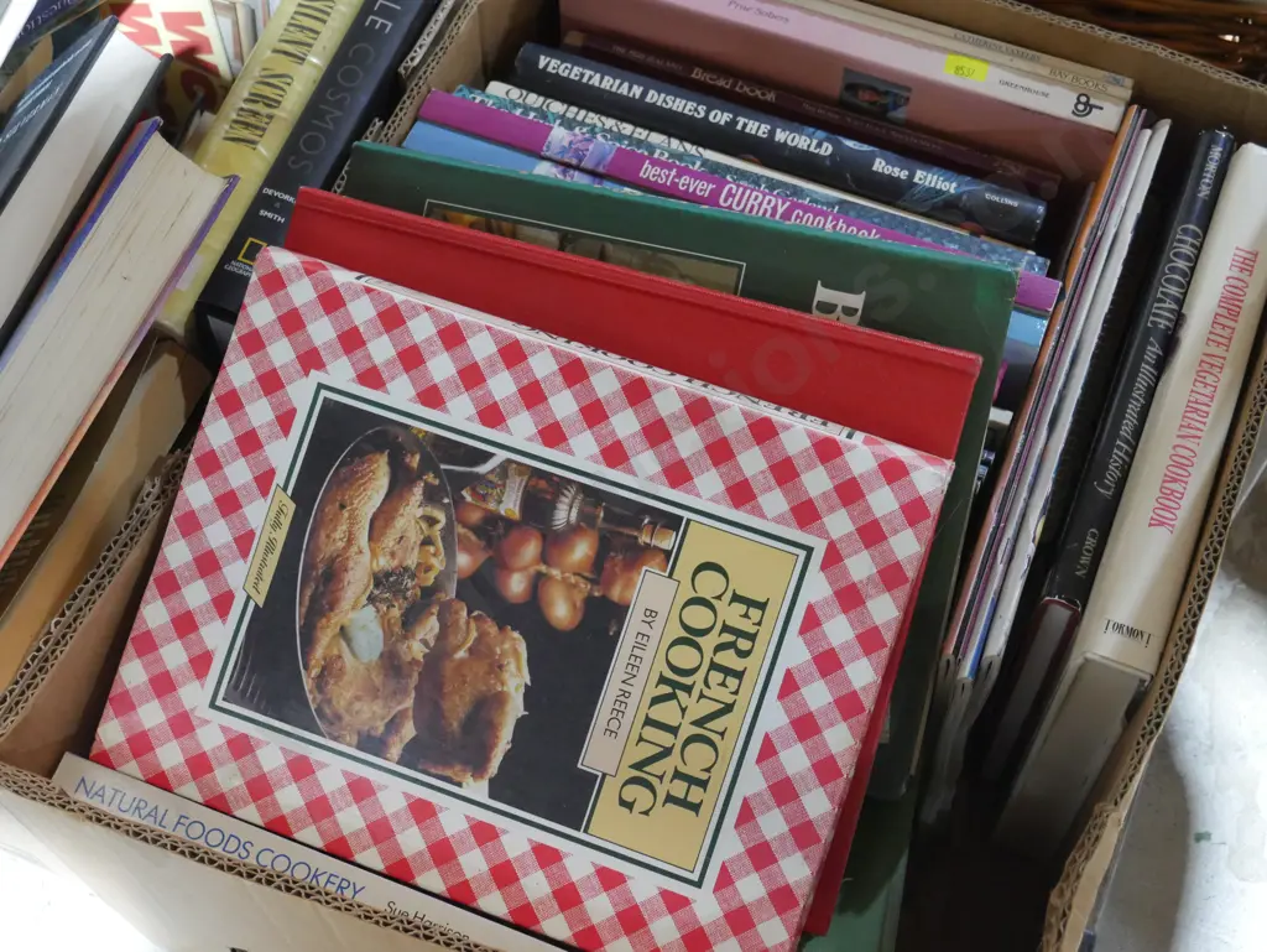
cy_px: 476
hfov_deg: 38.2
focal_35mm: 50
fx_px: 1831
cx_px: 634
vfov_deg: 29.1
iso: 3200
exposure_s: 1/30
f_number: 5.3
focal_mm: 25
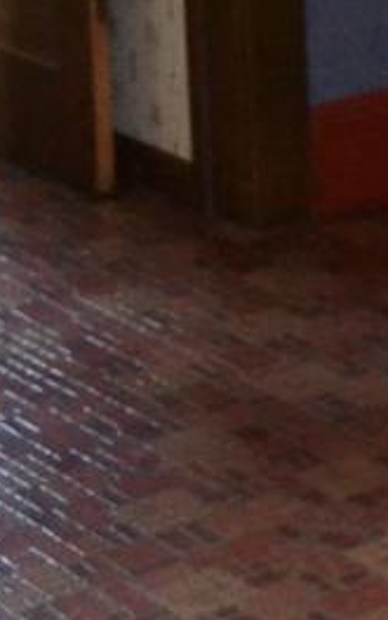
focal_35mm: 150
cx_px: 720
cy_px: -329
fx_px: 2538
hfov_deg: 8.4
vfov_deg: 13.1
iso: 2000
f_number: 3.5
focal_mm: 18
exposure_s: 1/60
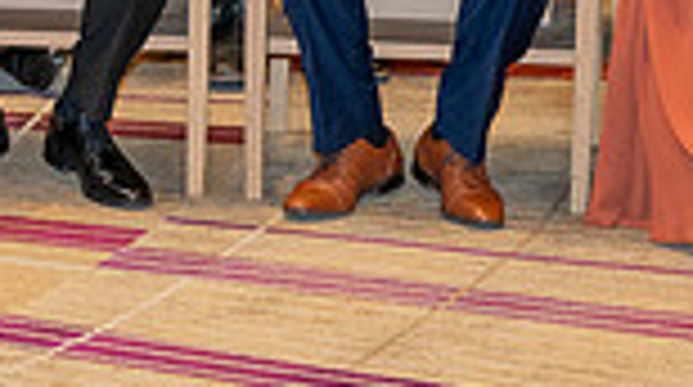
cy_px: -218
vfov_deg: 4.3
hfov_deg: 7.8
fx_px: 5081
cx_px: 63
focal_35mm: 277
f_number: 3.2
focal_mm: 70
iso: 1250
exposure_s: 1/160
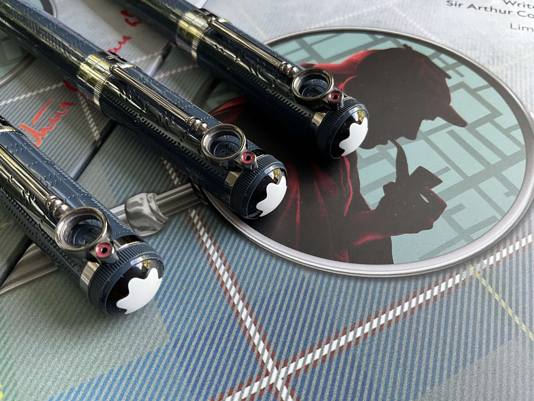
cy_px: 200
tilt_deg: -53.5
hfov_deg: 61.7
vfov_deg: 48.2
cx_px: 267
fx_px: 447
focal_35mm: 29
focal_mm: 3
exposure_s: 1/85
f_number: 1.8
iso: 64
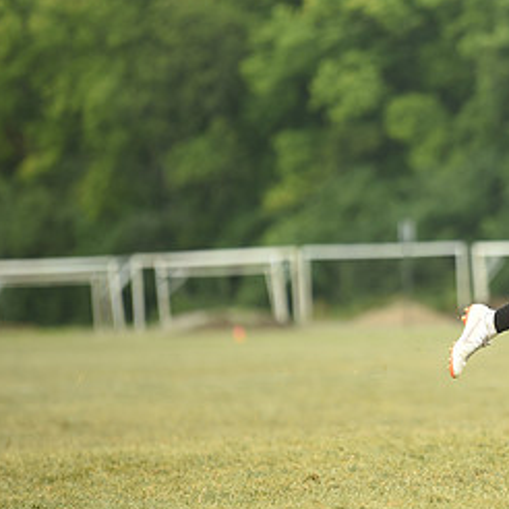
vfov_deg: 4.4
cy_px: 189
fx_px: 6654
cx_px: 573
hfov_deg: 4.4
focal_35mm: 400
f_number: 2.8
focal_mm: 200
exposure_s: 1/1250
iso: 320
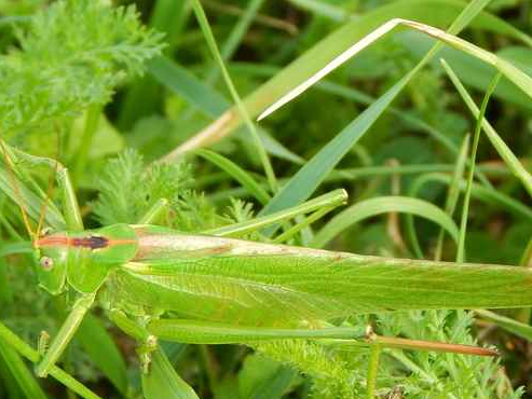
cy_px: 258
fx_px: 3751
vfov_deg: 6.1
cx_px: 284
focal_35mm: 244
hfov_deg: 8.1
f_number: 4.9
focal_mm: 25.3
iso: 125
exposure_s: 1/100
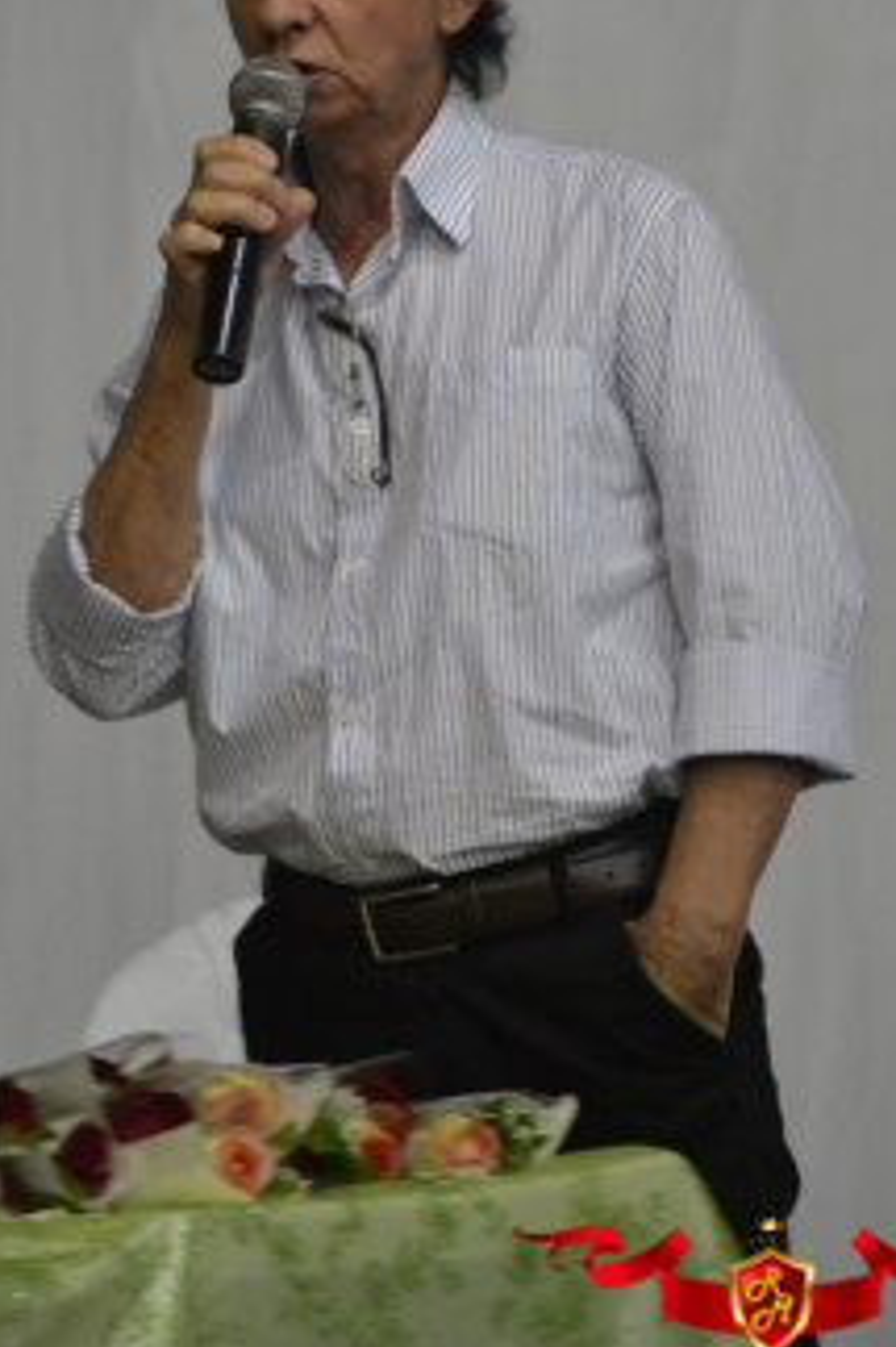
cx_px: 406
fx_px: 11726
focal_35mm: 314
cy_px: 463
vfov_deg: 6.6
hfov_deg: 4.4
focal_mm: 135
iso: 3200
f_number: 5.6
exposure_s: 1/25
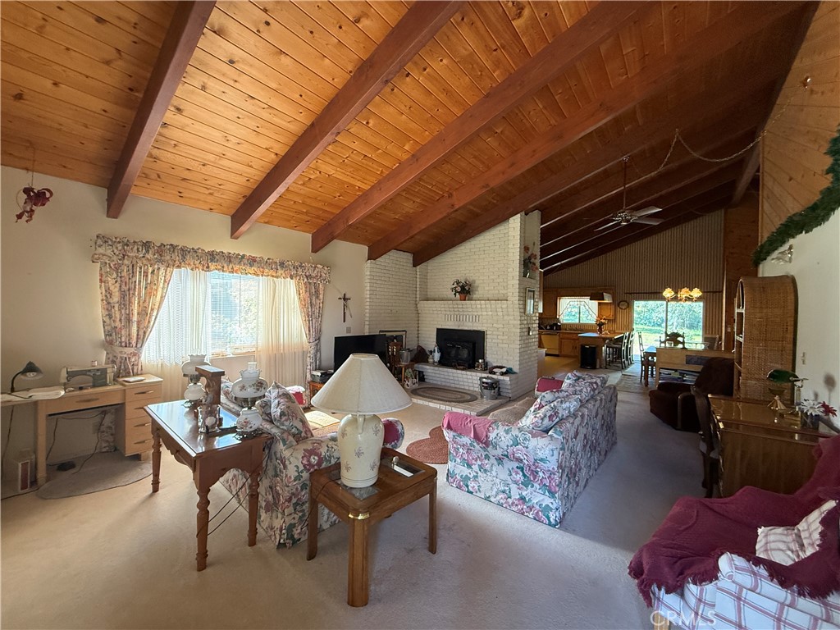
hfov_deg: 102.1
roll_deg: -0.9
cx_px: 420
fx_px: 340
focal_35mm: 14
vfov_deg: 85.7
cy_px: 315
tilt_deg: -0.6
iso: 320
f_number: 2.2
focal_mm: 2.22
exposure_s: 1/99
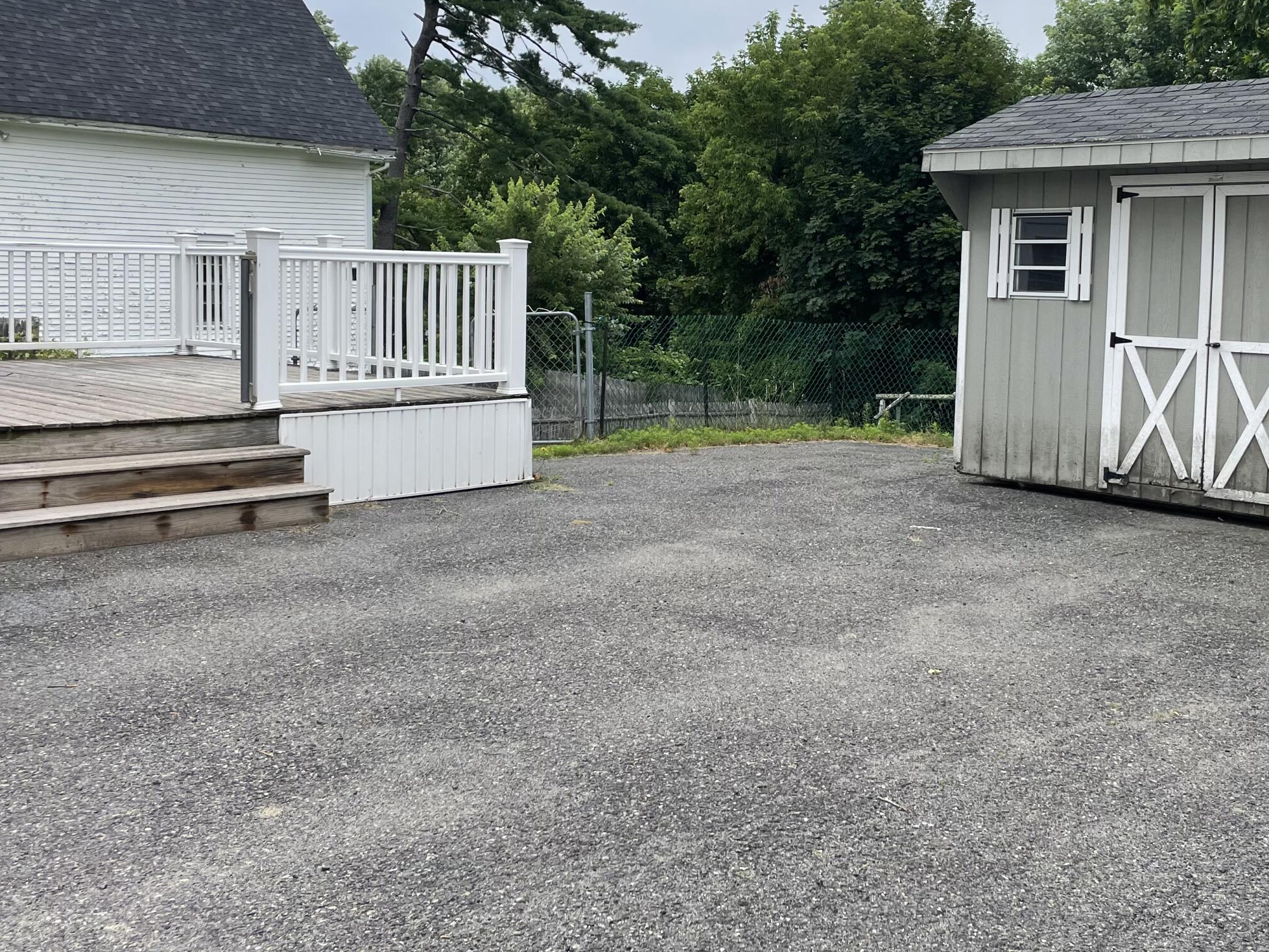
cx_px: 756
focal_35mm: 39
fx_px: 1430
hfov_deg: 47.6
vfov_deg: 36.6
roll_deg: -0.4
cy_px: 367
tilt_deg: -1.2
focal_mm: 4.2
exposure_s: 1/888
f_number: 1.6
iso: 32
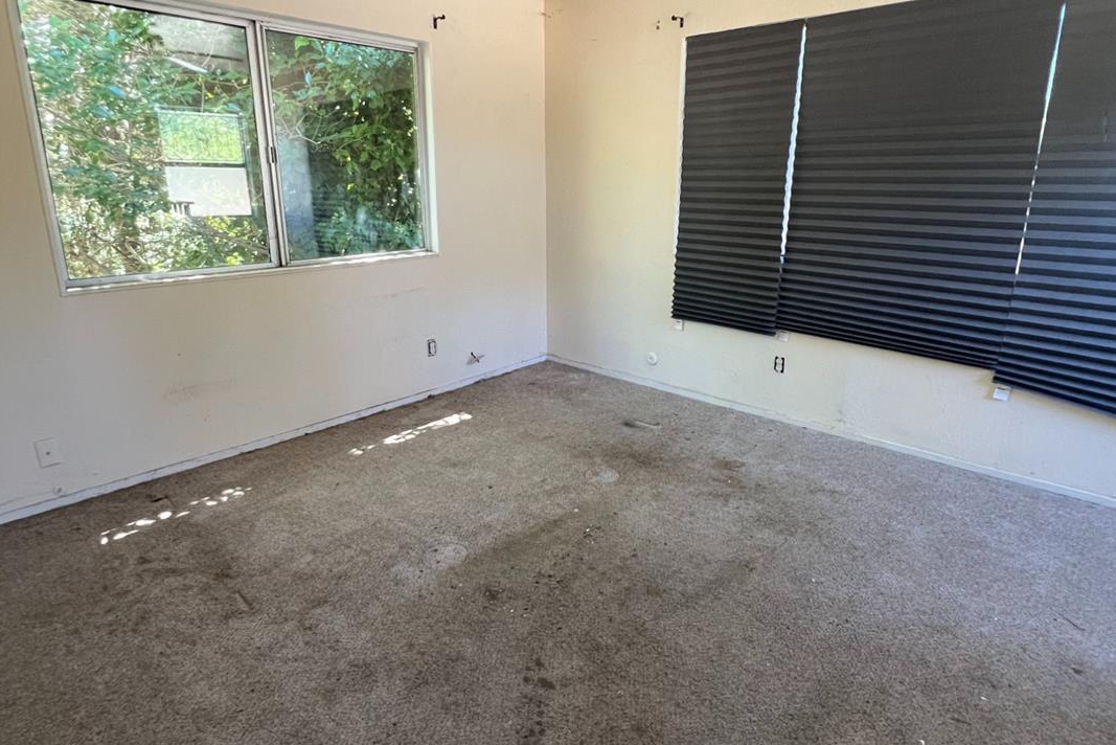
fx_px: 589
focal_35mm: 19
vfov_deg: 64.4
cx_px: 565
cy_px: 333
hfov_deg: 86.9
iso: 250
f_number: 1.8
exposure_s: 1/82
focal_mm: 1.57
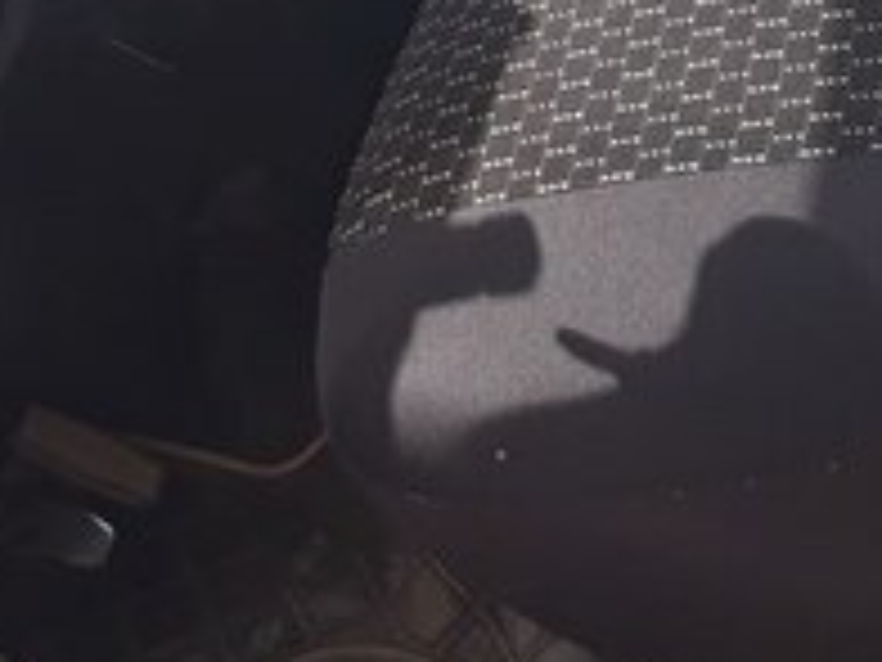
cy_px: -358
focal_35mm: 91
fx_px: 2319
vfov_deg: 15.0
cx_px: 230
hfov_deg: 21.4
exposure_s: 1/389
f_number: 1.7
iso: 40
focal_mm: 3.71
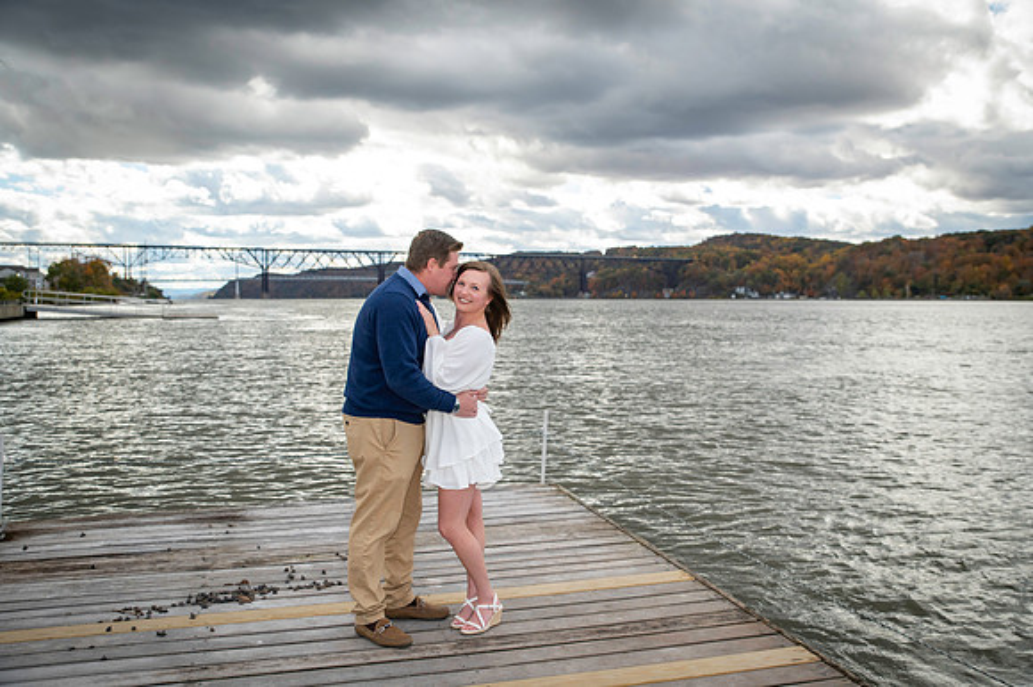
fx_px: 904
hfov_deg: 59.5
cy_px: 344
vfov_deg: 41.7
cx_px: 516
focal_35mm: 32
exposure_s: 1/5000
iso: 1250
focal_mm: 31
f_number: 3.5
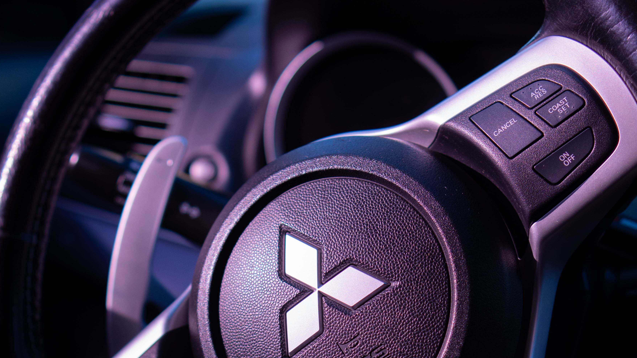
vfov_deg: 13.5
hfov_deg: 24.2
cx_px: 347
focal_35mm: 88
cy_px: 384
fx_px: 1484
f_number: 2
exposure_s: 1/640
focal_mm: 33
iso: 125
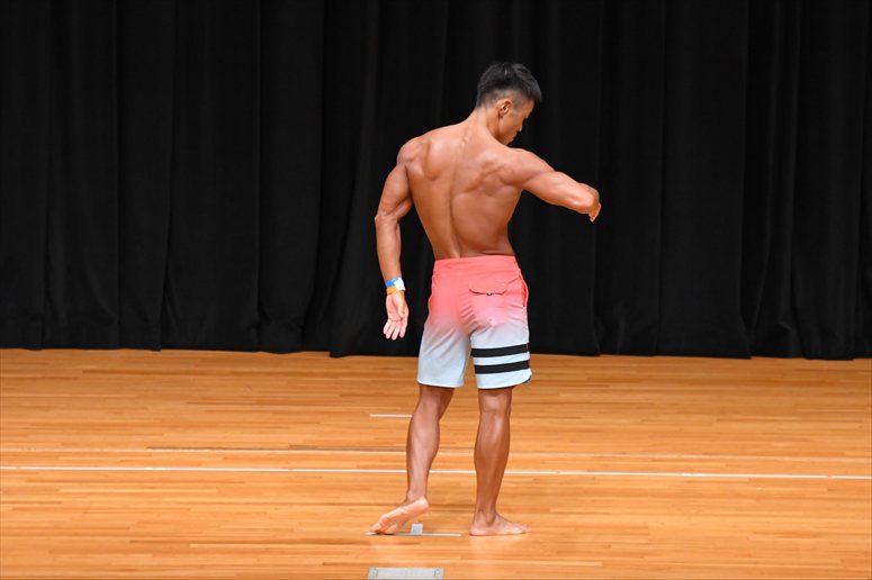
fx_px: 6537
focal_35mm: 270
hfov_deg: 7.6
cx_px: 436
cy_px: 290
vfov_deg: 5.1
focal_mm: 180
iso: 4000
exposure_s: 1/400
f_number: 5.6
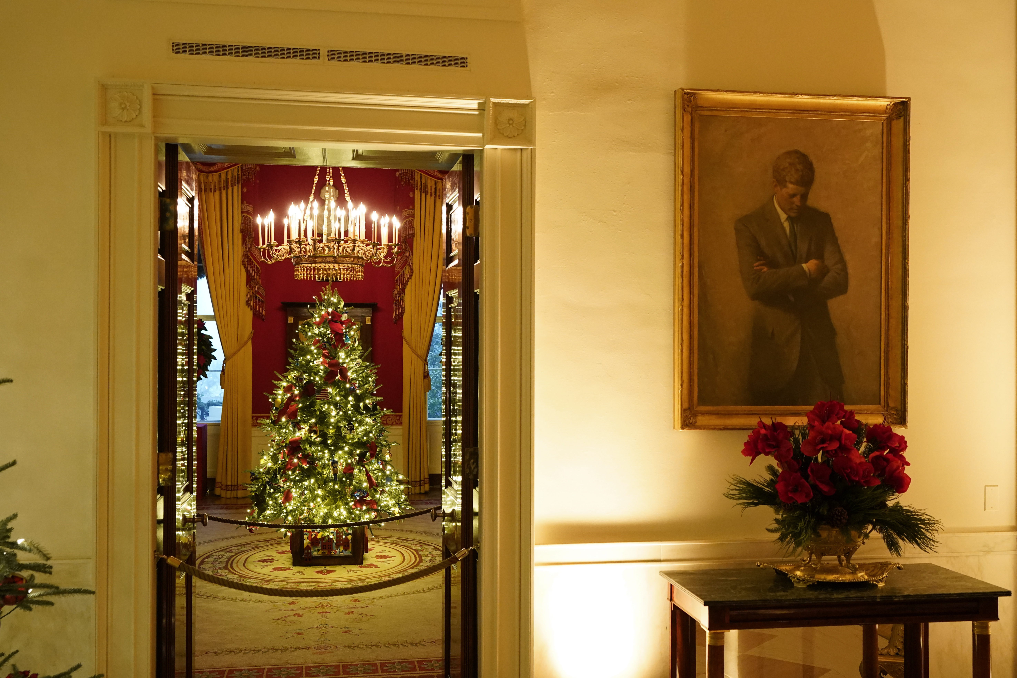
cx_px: 508
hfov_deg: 54.4
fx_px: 989
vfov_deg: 37.9
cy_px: 339
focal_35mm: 35
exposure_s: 1/125
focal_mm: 35
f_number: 3.5
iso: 5000
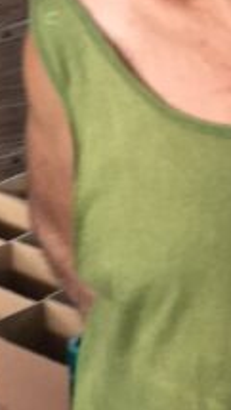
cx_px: 4
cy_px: -15
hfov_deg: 9.6
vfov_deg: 16.7
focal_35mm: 125
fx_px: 1361
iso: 100
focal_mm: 4.15
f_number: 2.2
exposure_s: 1/33
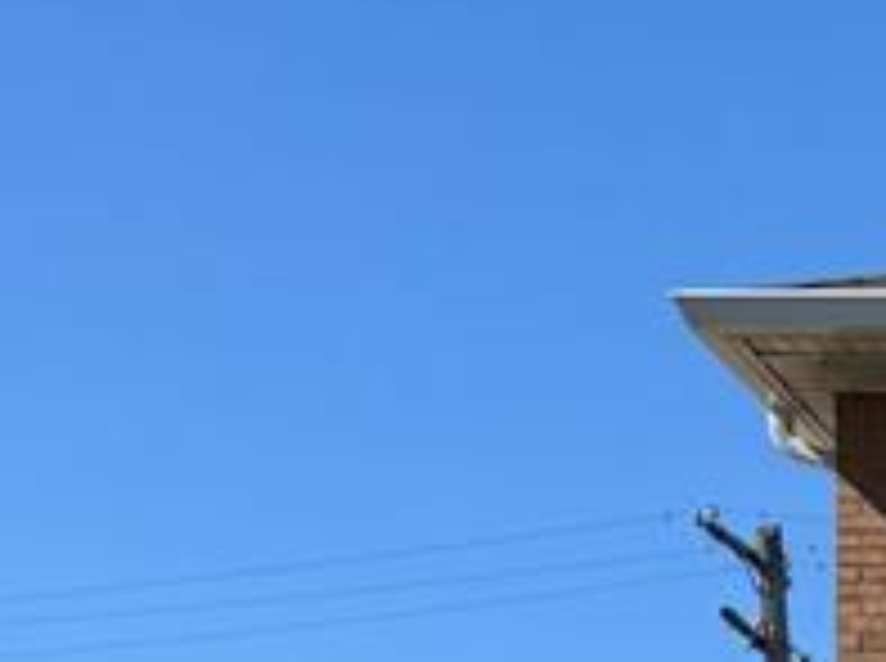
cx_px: 1943
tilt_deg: +3.8
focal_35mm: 125
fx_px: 3194
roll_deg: +1.0
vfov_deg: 10.8
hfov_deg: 13.0
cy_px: 1301
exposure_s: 1/3425
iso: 80
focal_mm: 6.76
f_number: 1.78
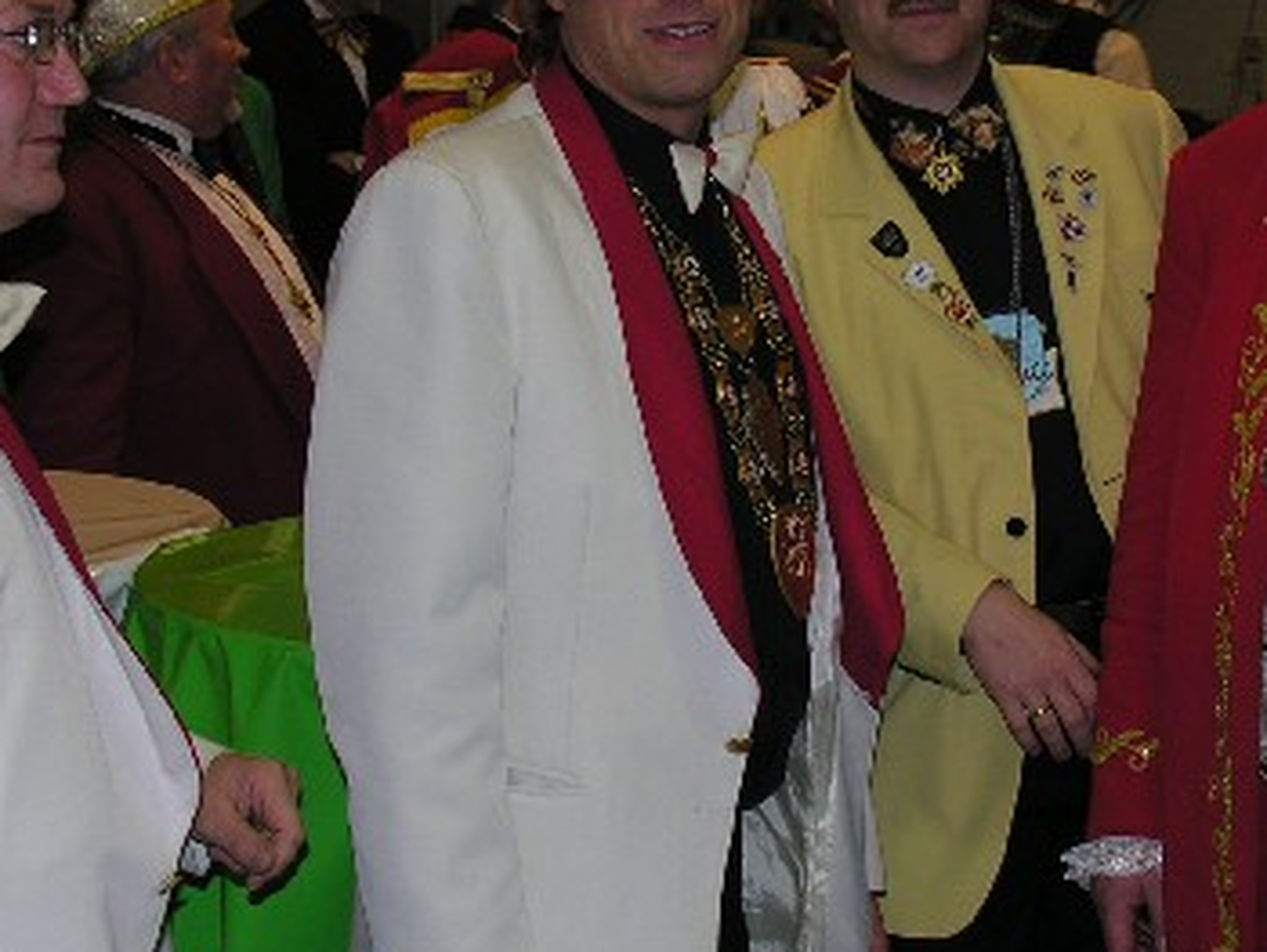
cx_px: 807
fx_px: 2930
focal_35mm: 80
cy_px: 290
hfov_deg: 24.3
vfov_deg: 18.4
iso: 50
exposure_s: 1/60.1
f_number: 2.8
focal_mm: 8.9
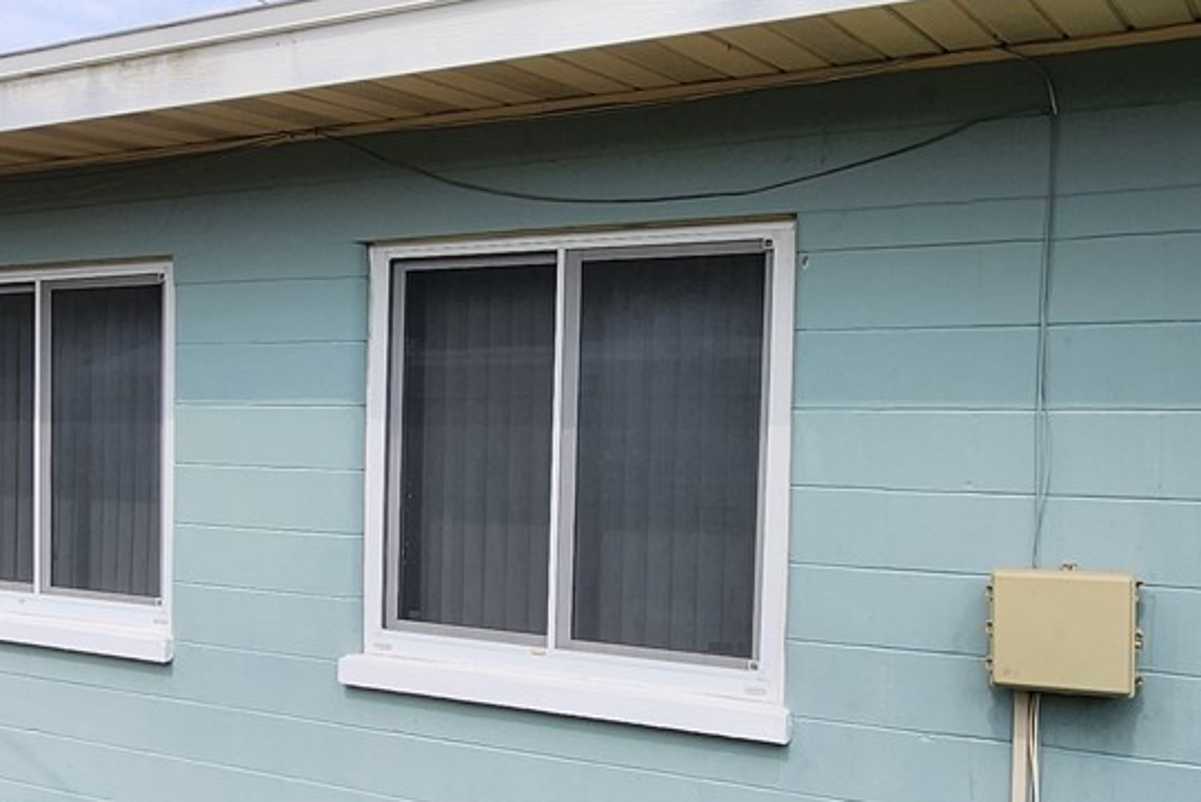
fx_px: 1335
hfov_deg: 47.9
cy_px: 498
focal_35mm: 40
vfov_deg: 33.3
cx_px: 435
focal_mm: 2.2
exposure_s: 1/1814
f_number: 2.2
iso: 50
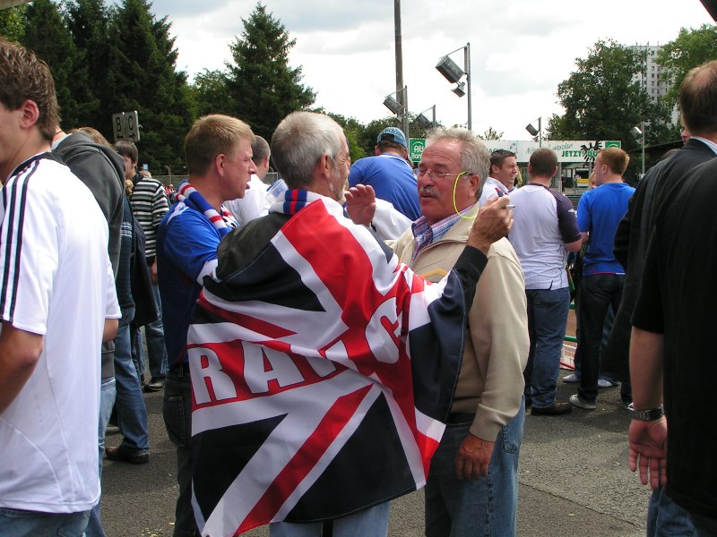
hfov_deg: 40.4
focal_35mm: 47
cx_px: 358
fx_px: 974
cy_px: 268
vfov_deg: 30.9
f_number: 5.6
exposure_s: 1/200
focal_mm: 7.3
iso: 50
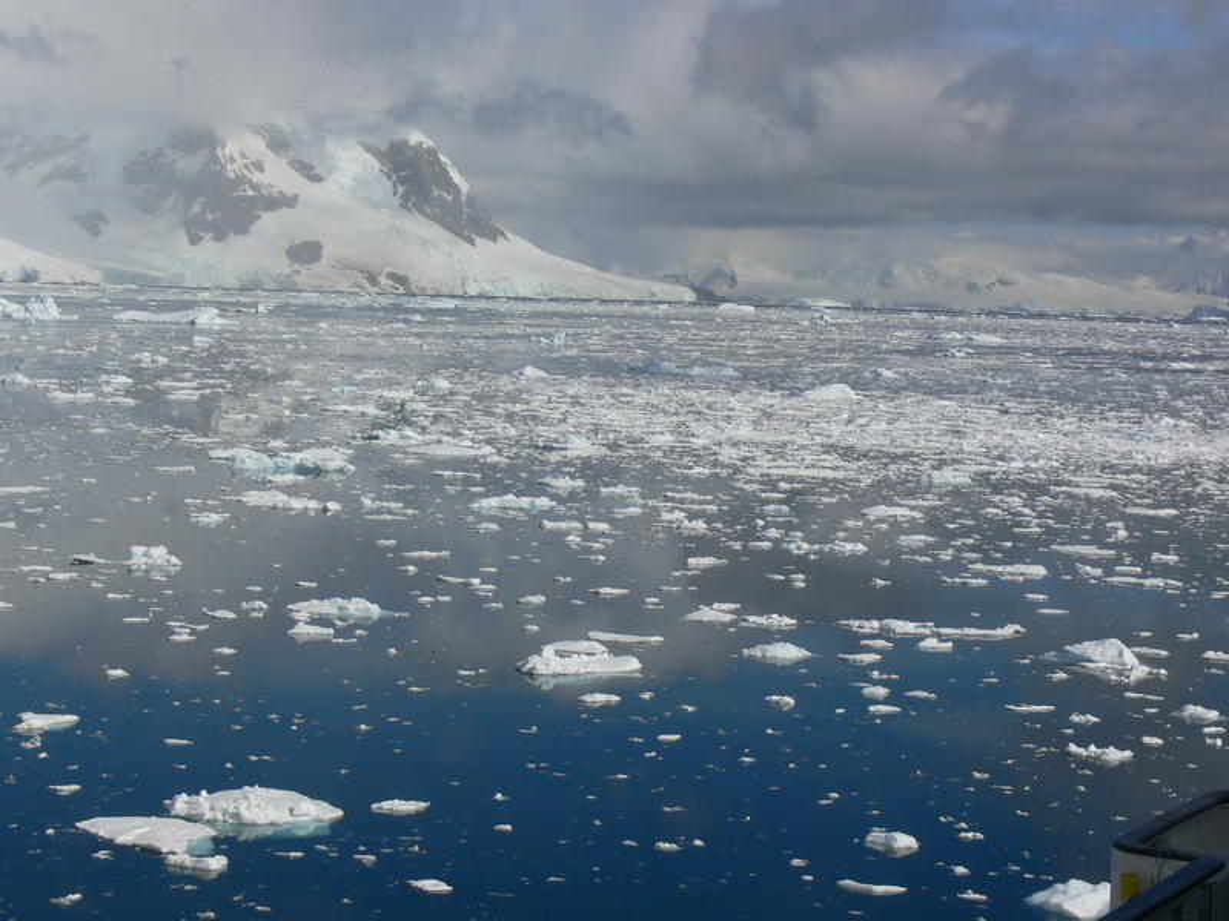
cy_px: 460
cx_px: 614
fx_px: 2556
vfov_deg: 20.4
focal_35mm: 72
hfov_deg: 27.0
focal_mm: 12.8
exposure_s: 1/640
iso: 80
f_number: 8
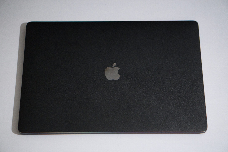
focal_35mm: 75
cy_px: 76
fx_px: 475
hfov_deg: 27.0
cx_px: 114
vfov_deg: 18.2
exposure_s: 1/200
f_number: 1.8
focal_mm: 50
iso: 2500
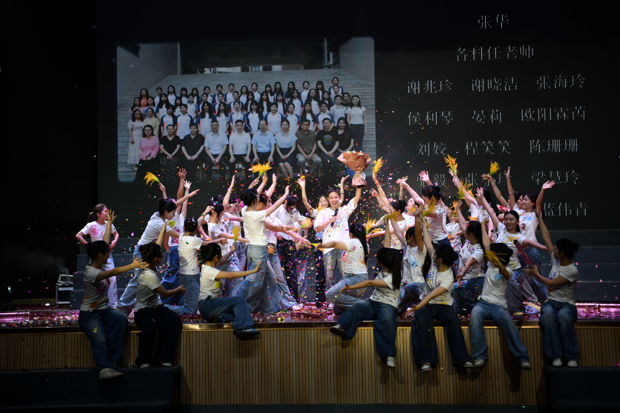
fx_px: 964
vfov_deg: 24.2
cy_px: 206
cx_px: 310
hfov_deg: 35.6
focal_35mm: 56
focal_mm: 56
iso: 100
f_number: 2.8
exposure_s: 1/125
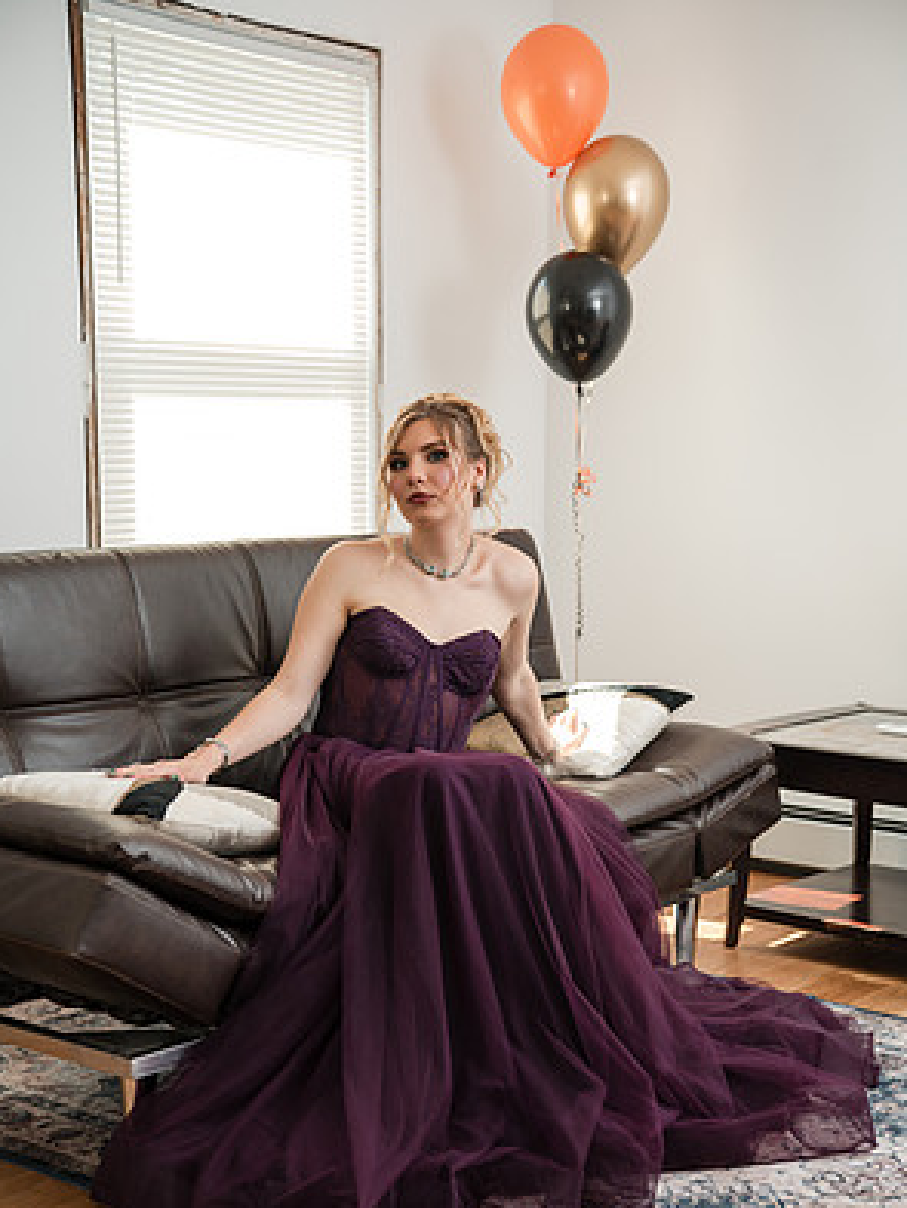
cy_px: 682
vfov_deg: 34.9
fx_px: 1920
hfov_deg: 26.6
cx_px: 449
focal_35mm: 55
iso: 640
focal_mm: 50
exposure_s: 1/250
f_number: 3.2
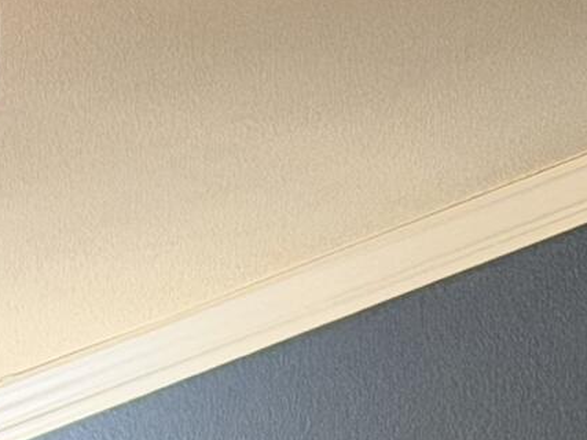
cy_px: 1363
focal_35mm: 337
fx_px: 5713
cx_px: 395
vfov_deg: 4.2
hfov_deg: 5.9
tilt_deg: -4.2
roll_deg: -0.3
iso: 250
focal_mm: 6.76
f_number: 1.78
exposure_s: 1/40
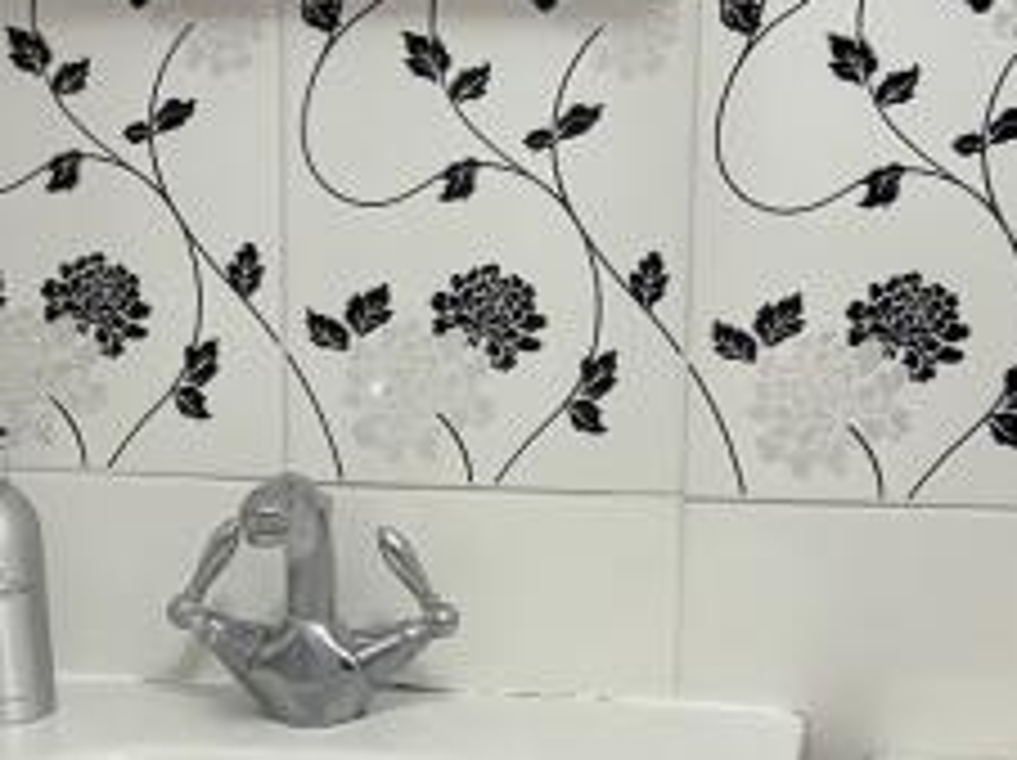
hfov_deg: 16.6
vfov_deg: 12.4
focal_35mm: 118
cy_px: 738
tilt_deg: -18.1
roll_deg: +1.3
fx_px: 3463
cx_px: 180
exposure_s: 1/50
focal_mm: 5.96
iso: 250
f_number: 1.6
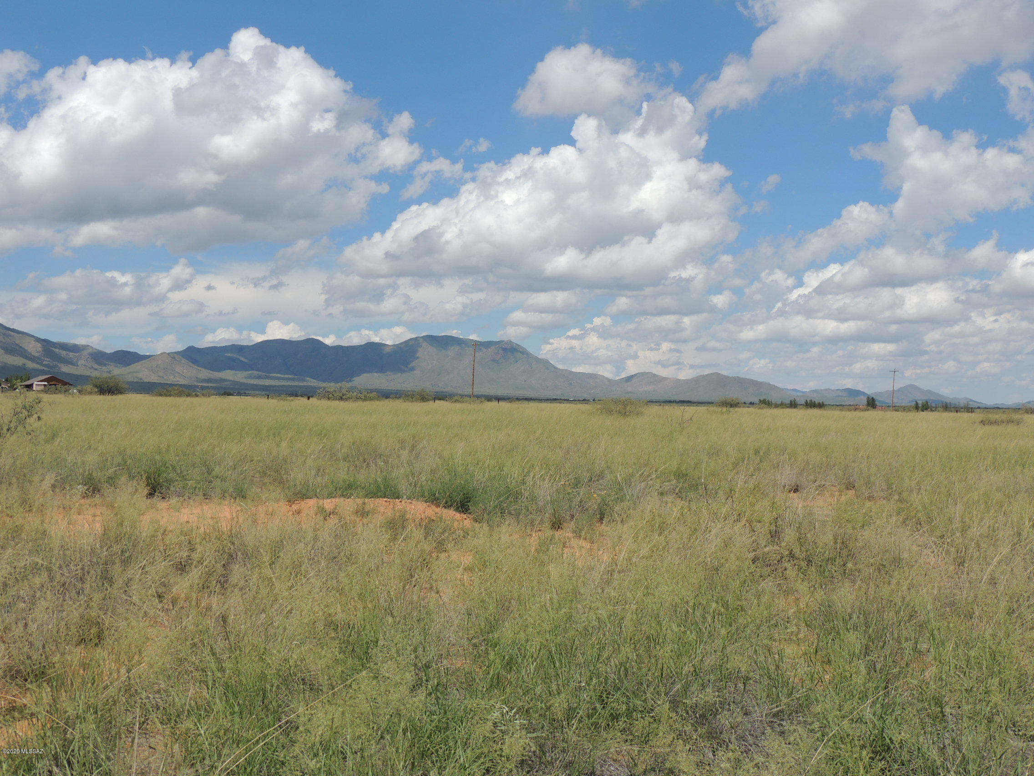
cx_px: 517
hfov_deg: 43.9
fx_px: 1284
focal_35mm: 43
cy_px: 388
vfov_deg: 33.6
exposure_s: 1/1600
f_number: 3.8
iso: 100
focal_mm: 7.6
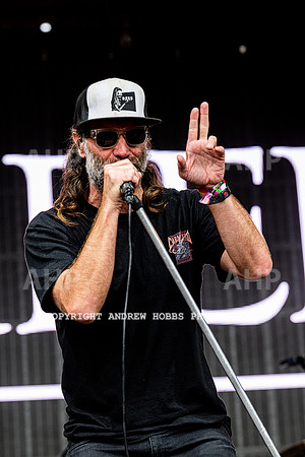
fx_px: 1843
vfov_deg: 14.2
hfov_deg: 9.5
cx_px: 152
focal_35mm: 145
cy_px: 228
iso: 800
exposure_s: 1/500
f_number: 5.6
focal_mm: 145
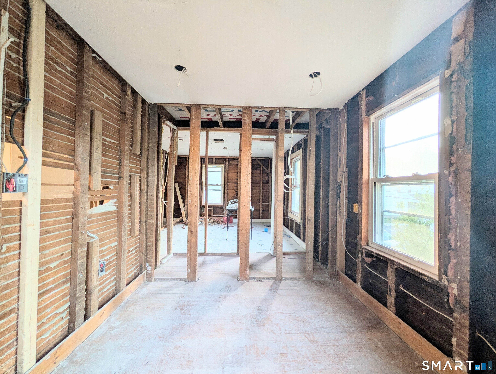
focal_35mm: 12
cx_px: 248
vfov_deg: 94.6
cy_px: 187
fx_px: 172
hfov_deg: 110.5
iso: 53
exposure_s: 1/77.6
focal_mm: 2.02
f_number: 1.7
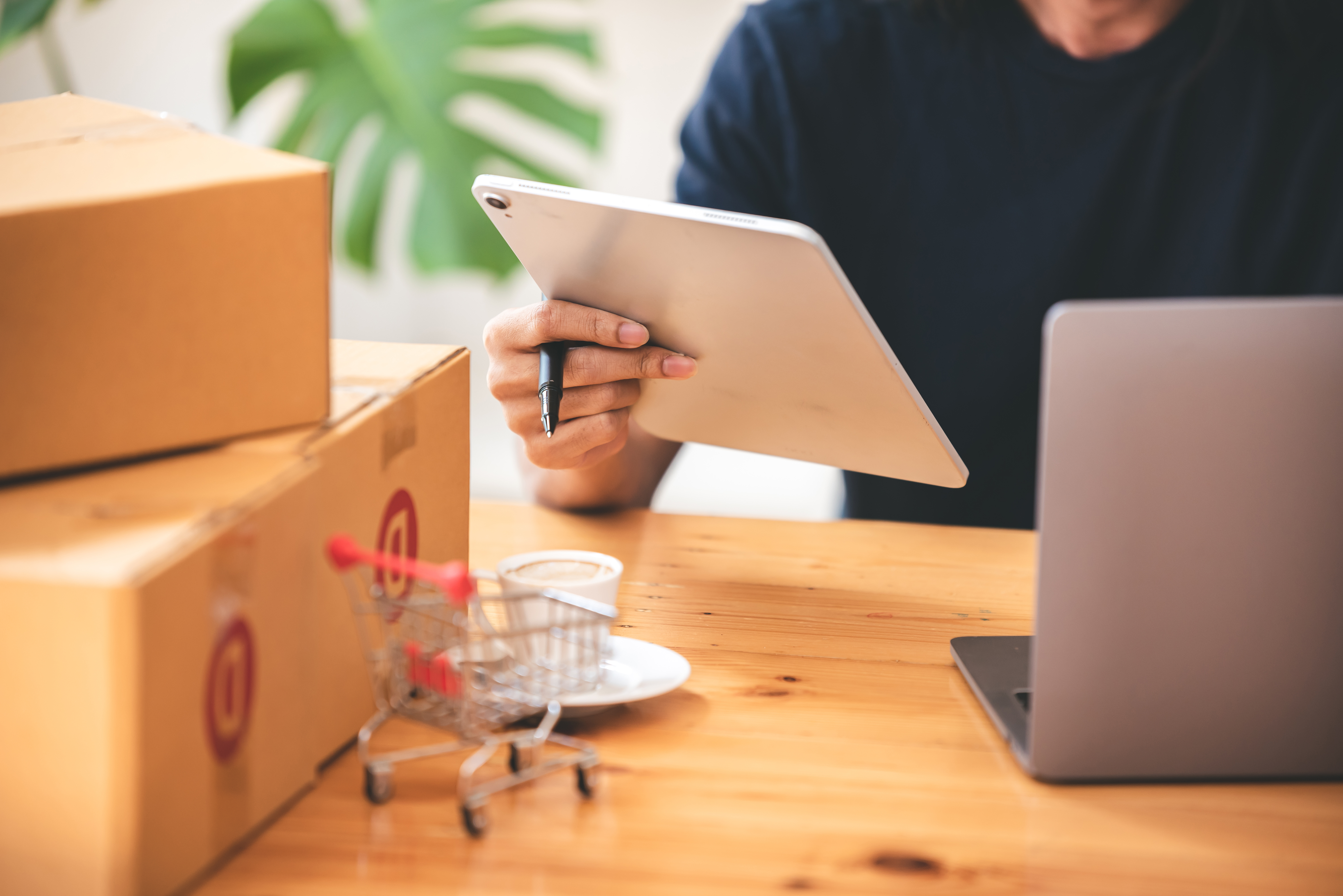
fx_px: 6344
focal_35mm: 170
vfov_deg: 8.1
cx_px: 672
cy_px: 448
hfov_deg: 12.1
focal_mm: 170
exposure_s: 1/200
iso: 250
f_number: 2.8
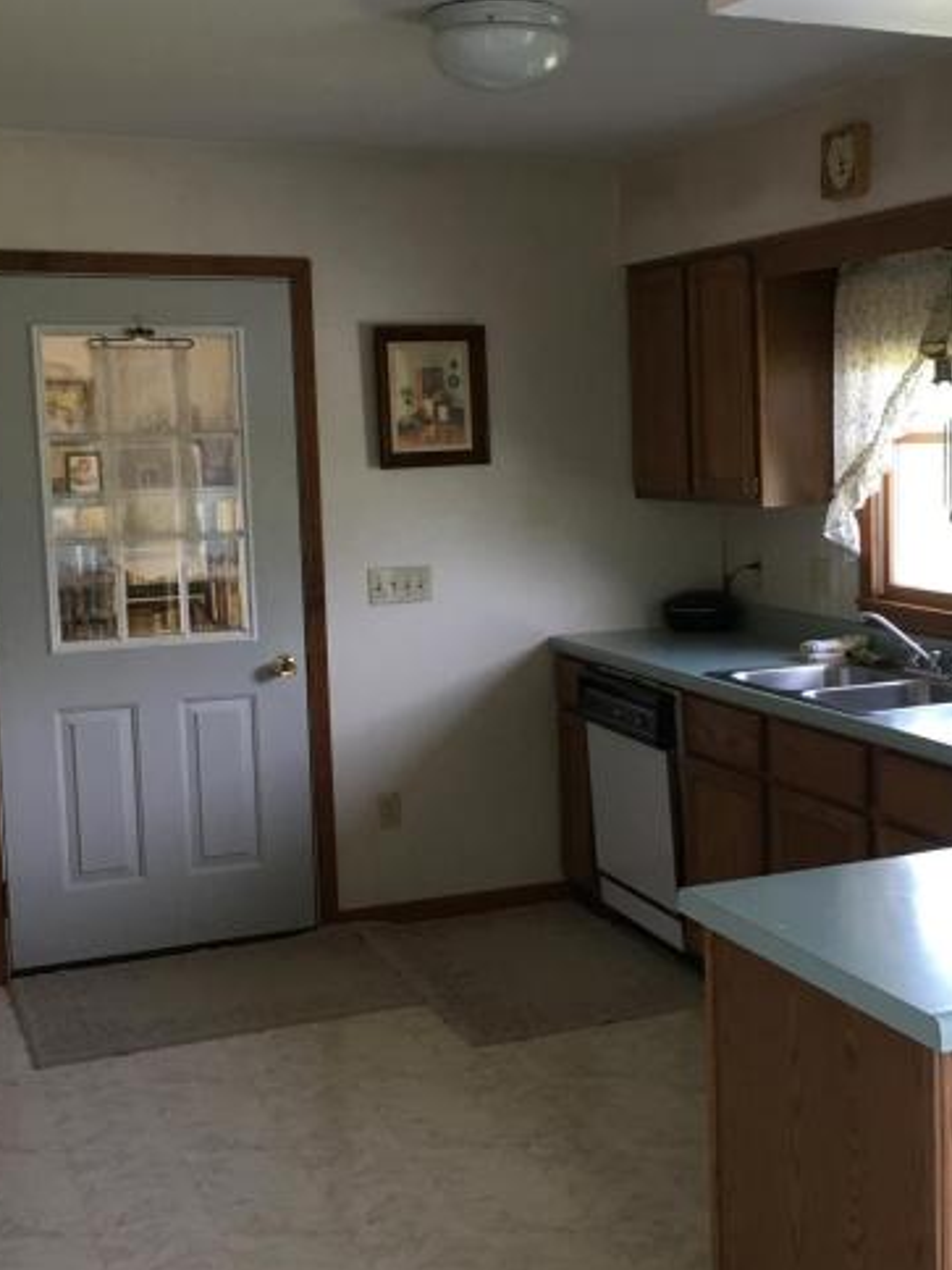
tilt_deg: -5.7
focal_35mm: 46
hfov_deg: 31.3
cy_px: 625
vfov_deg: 41.2
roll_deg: +2.0
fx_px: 1687
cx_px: 632
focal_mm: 4.15
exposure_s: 1/30
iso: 40
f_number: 2.2
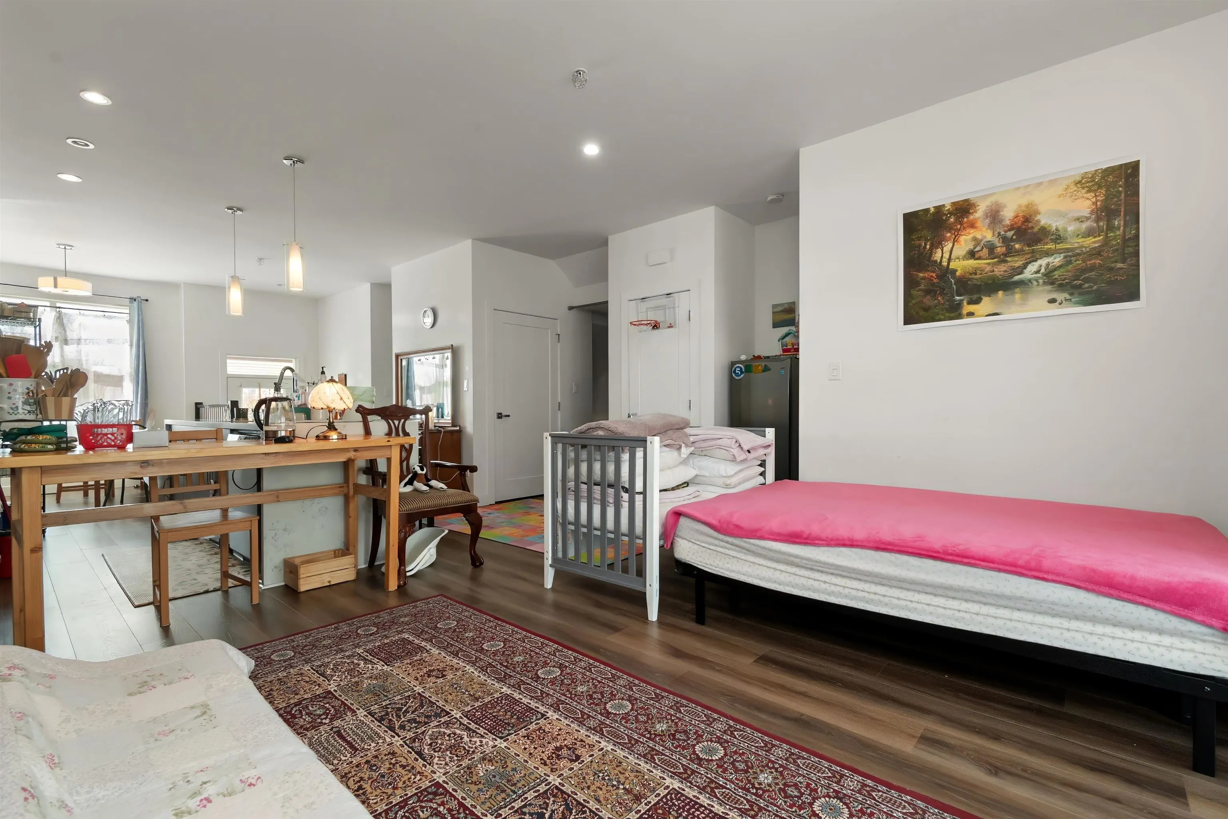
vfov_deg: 77.3
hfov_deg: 100.4
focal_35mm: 15
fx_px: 512
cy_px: 410
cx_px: 614
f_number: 10
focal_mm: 10
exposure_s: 1/40
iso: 320
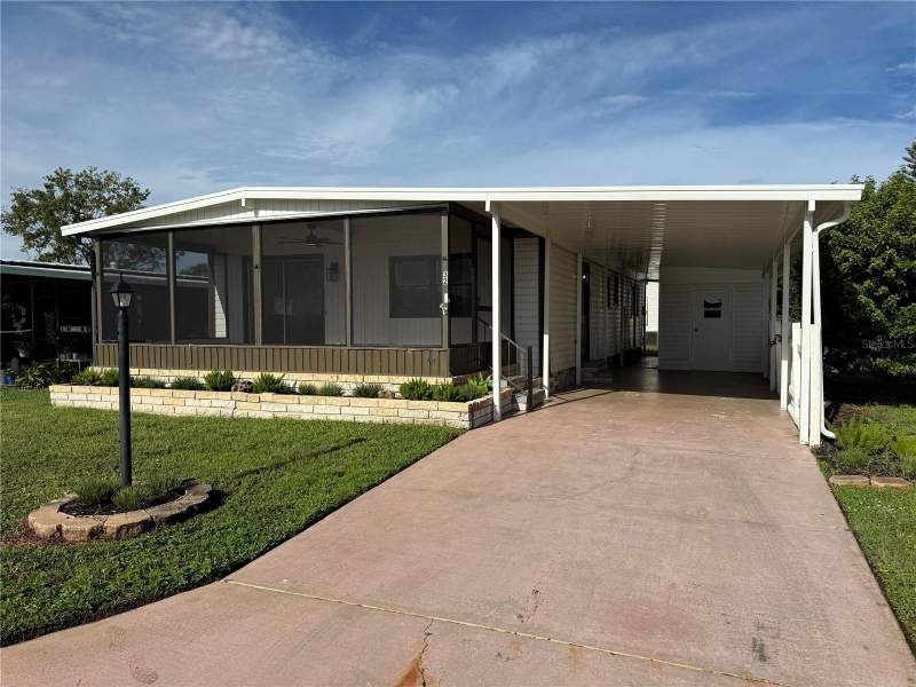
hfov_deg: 71.6
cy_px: 344
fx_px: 635
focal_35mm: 24
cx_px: 458
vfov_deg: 56.8
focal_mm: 6.76
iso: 80
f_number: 1.78
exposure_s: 1/8130
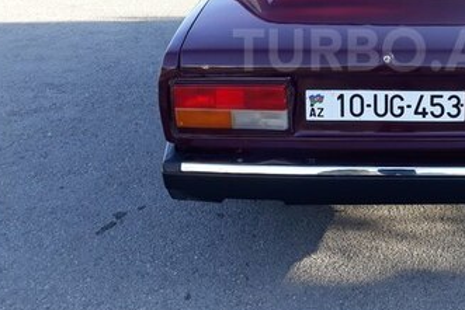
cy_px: 50
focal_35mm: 56
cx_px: 376
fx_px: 724
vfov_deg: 23.7
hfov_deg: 34.5
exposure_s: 1/249
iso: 40
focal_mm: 3.71
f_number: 1.7
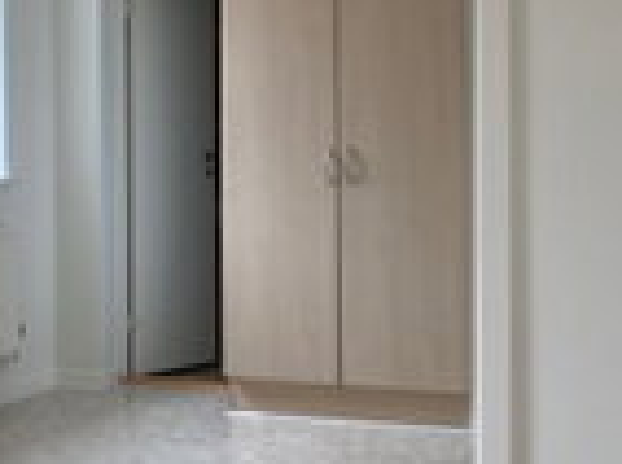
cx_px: 136
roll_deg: -0.3
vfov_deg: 18.5
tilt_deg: +0.5
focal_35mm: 79
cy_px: 149
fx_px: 1417
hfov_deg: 24.4
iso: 32
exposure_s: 1/121
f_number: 1.8
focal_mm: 3.99
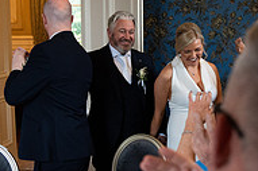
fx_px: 523
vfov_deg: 18.6
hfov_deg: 27.3
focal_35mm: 73
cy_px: 102
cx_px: 199
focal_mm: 24
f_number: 2.8
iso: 3200
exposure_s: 1/160
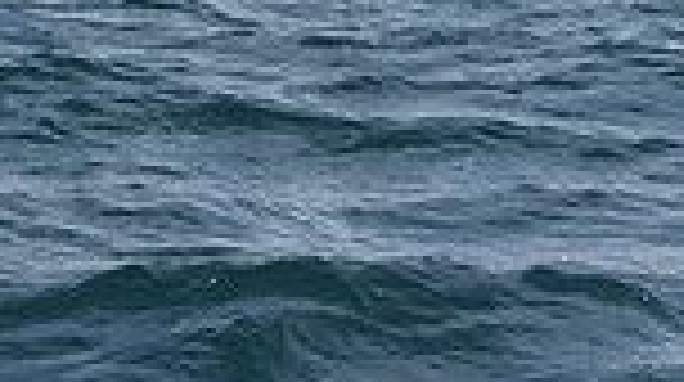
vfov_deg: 4.1
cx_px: -43
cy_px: -840
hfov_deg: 7.7
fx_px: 5071
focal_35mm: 280
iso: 250
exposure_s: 1/800
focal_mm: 70
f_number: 11
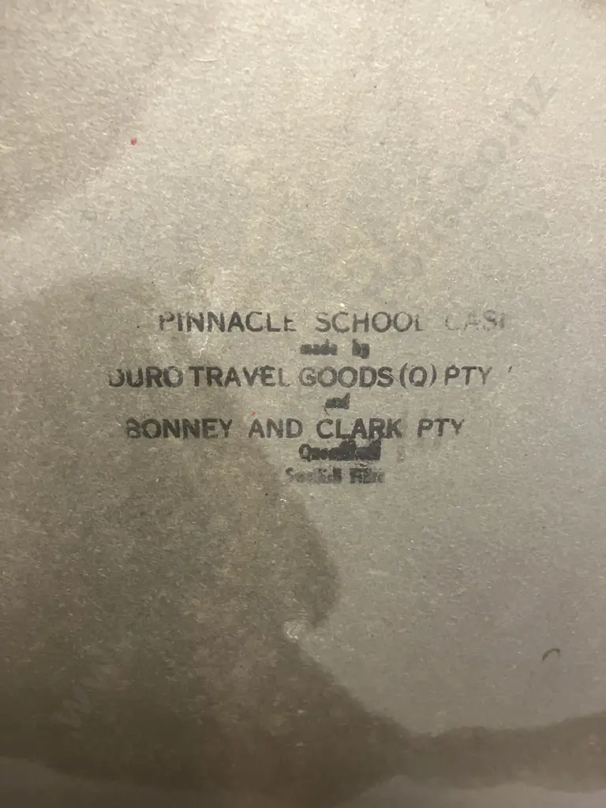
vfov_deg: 63.4
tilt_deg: -29.6
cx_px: 303
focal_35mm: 28
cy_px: 404
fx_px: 654
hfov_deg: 49.7
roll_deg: -3.3
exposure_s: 1/50
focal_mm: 3.99
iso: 320
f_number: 1.8
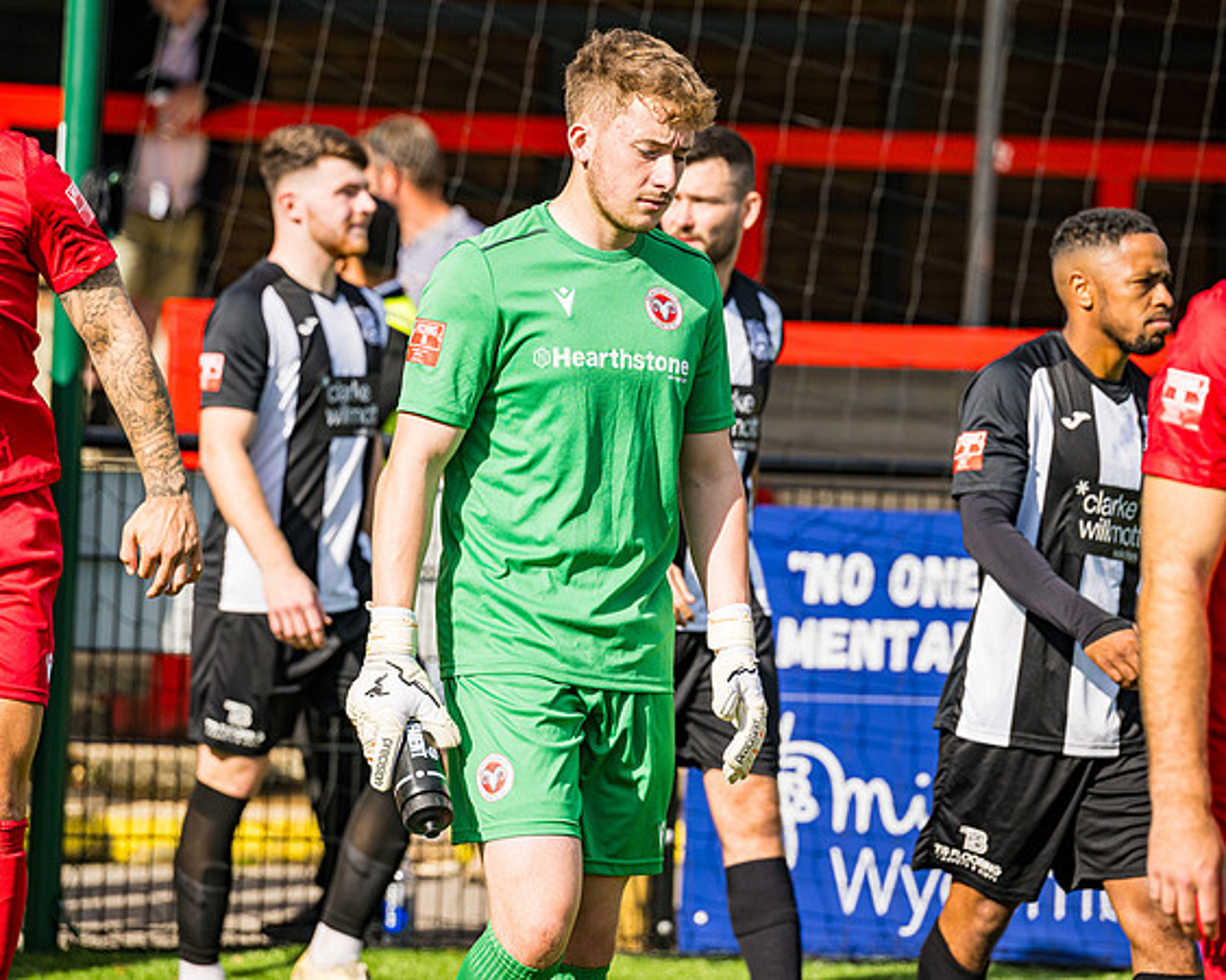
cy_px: 466
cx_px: 502
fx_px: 7503
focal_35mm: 207
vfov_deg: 7.5
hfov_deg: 9.3
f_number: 4
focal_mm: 175
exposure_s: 1/1600
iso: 100
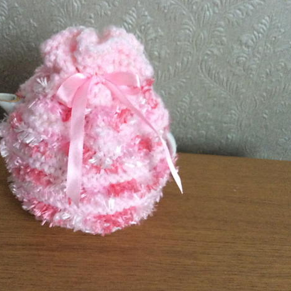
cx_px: 127
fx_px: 371
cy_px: 150
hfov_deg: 42.8
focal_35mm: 39
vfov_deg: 42.8
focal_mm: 3.3
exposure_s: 1/25
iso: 320
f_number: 2.4
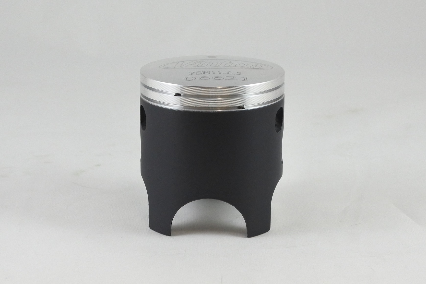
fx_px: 497
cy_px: 142
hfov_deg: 46.4
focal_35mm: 42
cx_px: 213
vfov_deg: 31.9
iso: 500
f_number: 4.2
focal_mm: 15.7
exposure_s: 1/125
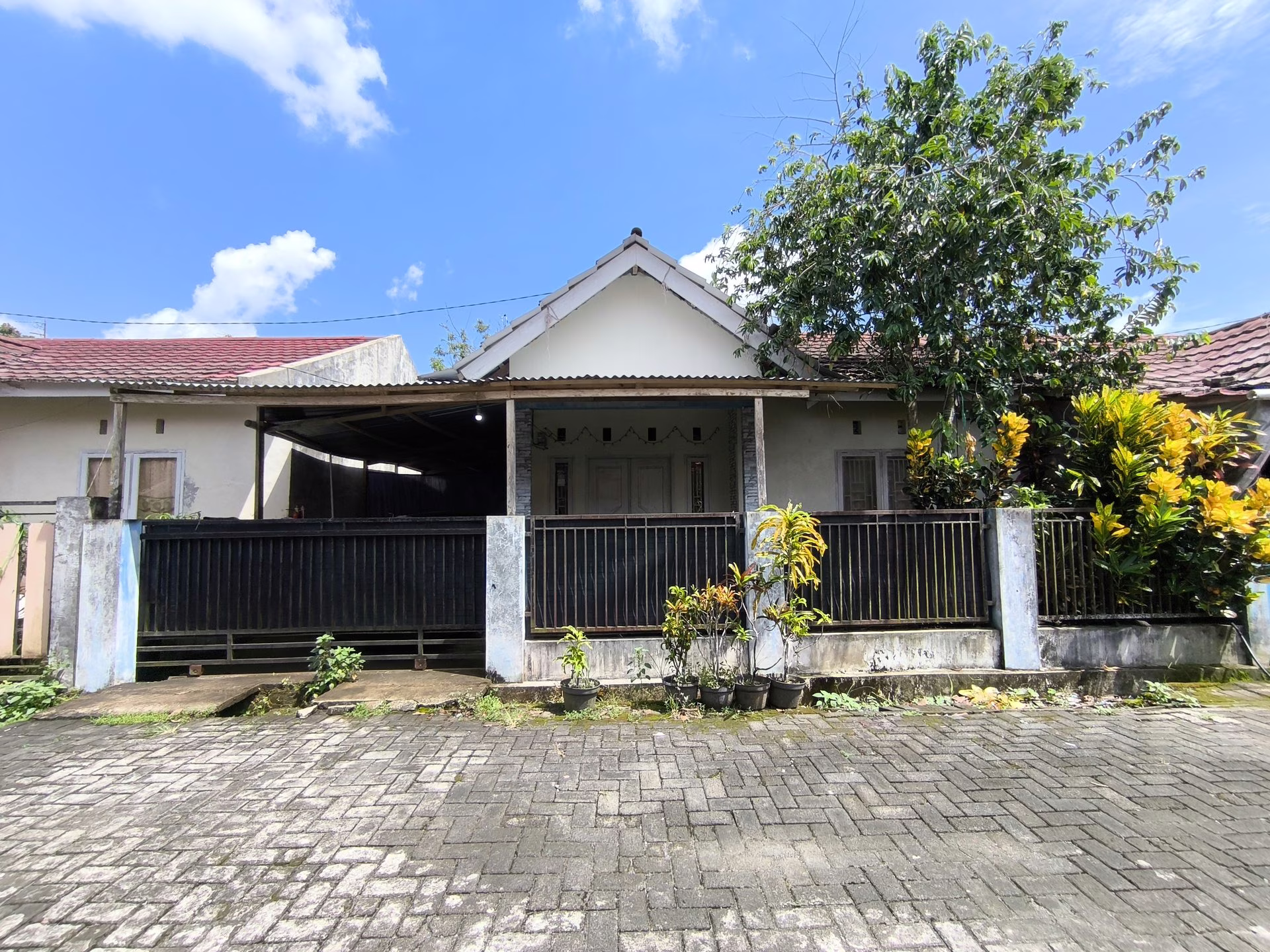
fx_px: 587
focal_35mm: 16
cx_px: 635
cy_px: 476
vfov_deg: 78.1
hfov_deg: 94.5
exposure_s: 1/783
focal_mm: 1.65
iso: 50
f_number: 2.2
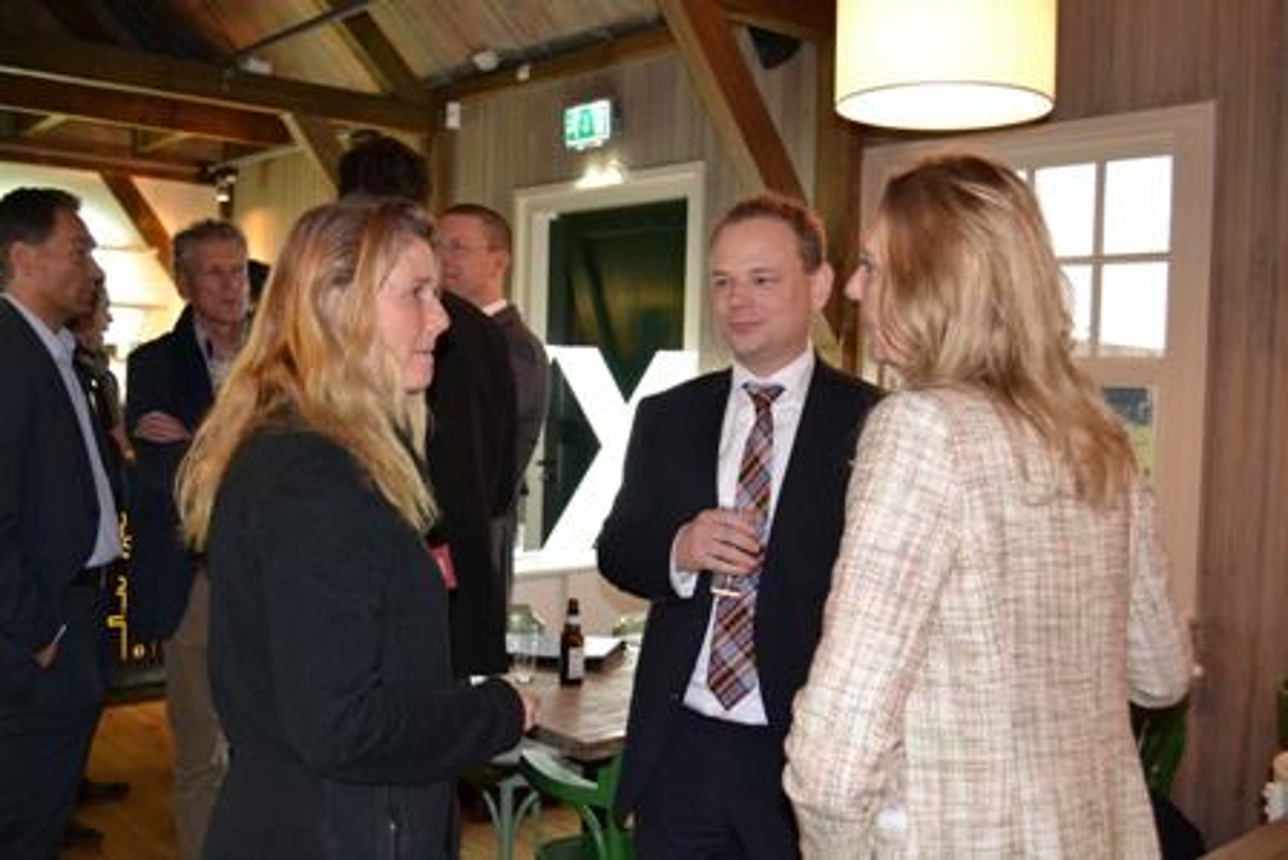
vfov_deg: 36.9
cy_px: 430
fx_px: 1288
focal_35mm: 36
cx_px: 644
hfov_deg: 53.1
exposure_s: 1/60
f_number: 4
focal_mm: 24
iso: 1600
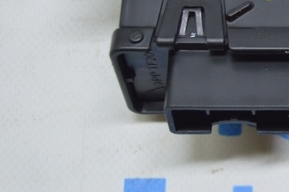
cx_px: 312
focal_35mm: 120
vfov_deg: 11.3
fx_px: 962
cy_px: 24
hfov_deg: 16.6
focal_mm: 30
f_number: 4.2
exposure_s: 1/50
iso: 400
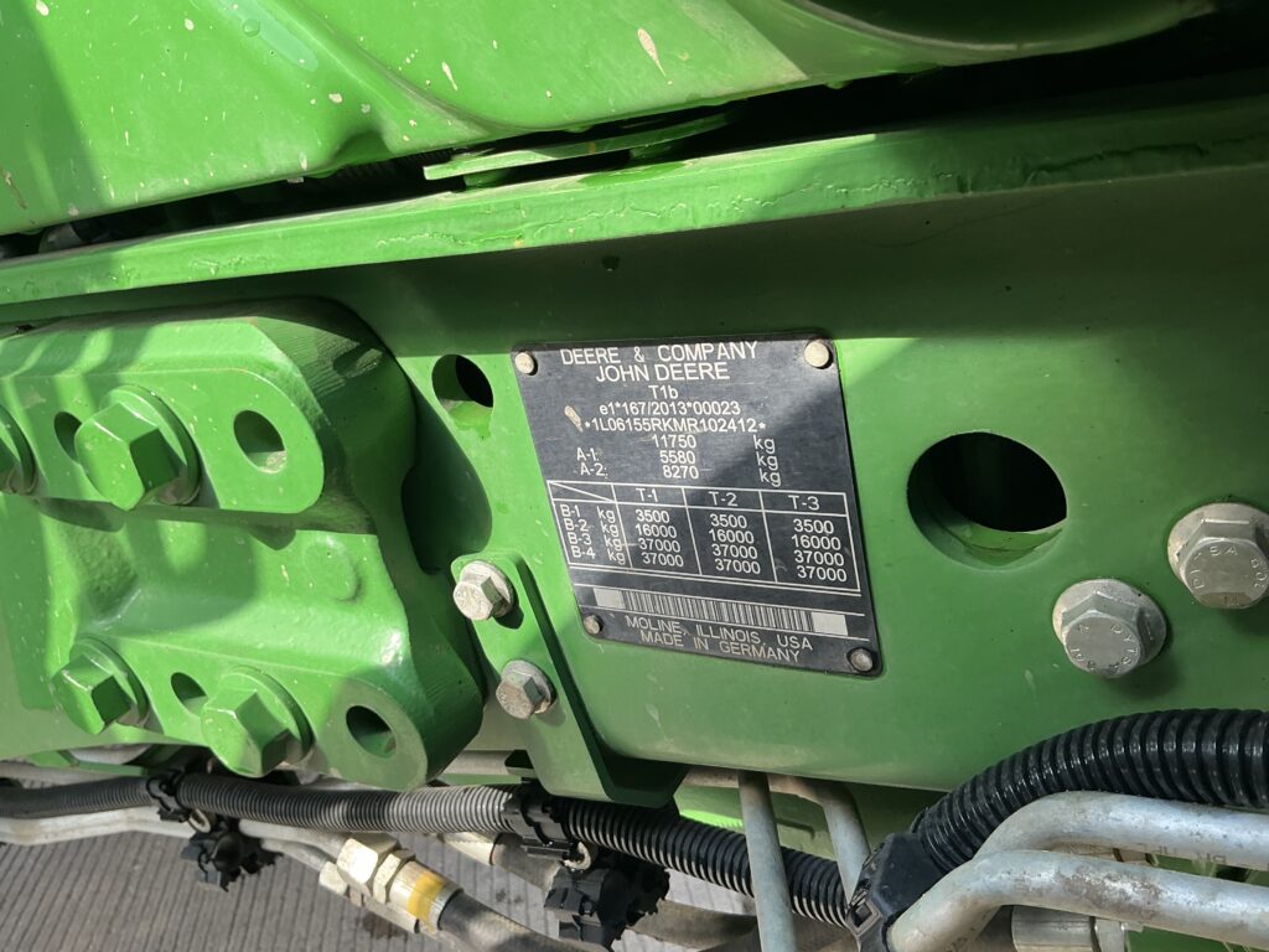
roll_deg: +13.7
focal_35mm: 28
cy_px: 476
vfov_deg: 49.7
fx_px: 1026
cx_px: 634
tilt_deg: -23.4
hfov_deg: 63.4
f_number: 1.8
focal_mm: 3
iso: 20
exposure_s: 1/122
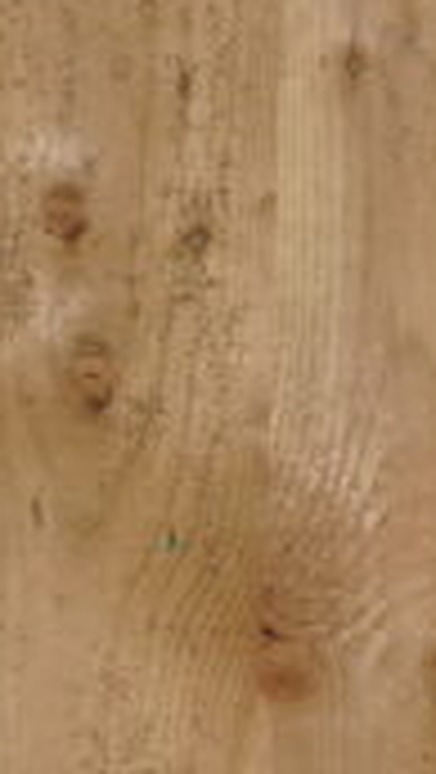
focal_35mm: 196
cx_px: -1088
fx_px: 4023
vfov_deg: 10.9
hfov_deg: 5.6
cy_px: 799
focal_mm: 21
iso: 100
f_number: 8
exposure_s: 1/500
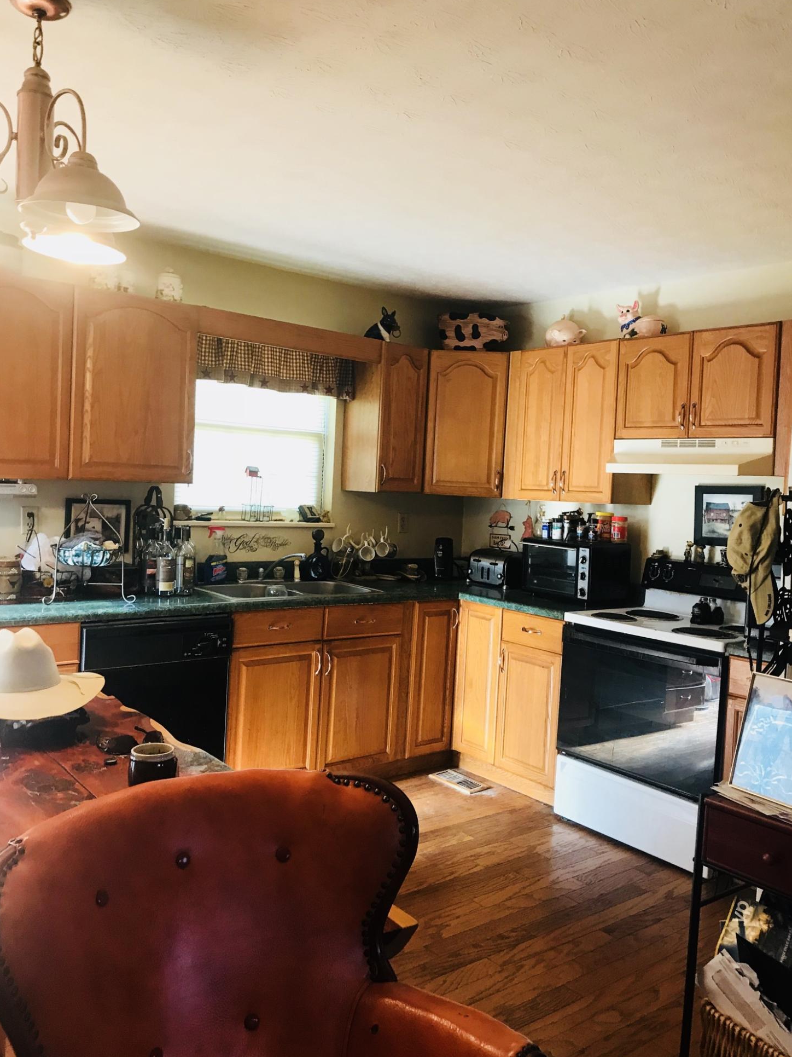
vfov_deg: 61.7
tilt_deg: -1.8
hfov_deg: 48.2
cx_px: 390
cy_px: 523
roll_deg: -3.4
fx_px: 885
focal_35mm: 29
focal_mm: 3.99
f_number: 1.8
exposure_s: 1/17
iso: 40
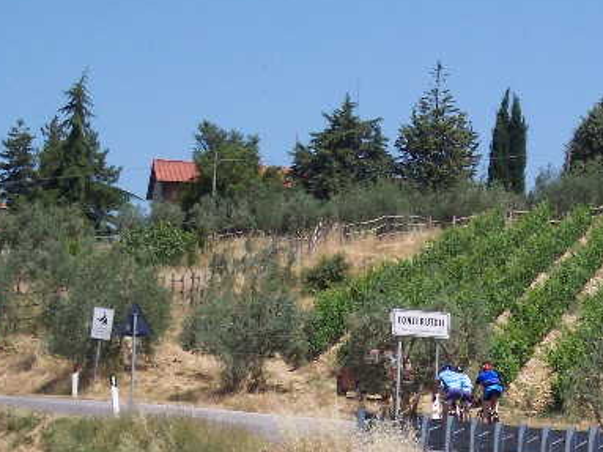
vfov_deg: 6.2
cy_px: 298
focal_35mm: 238
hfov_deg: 8.3
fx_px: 4145
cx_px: 560
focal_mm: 24
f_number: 8
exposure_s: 1/350
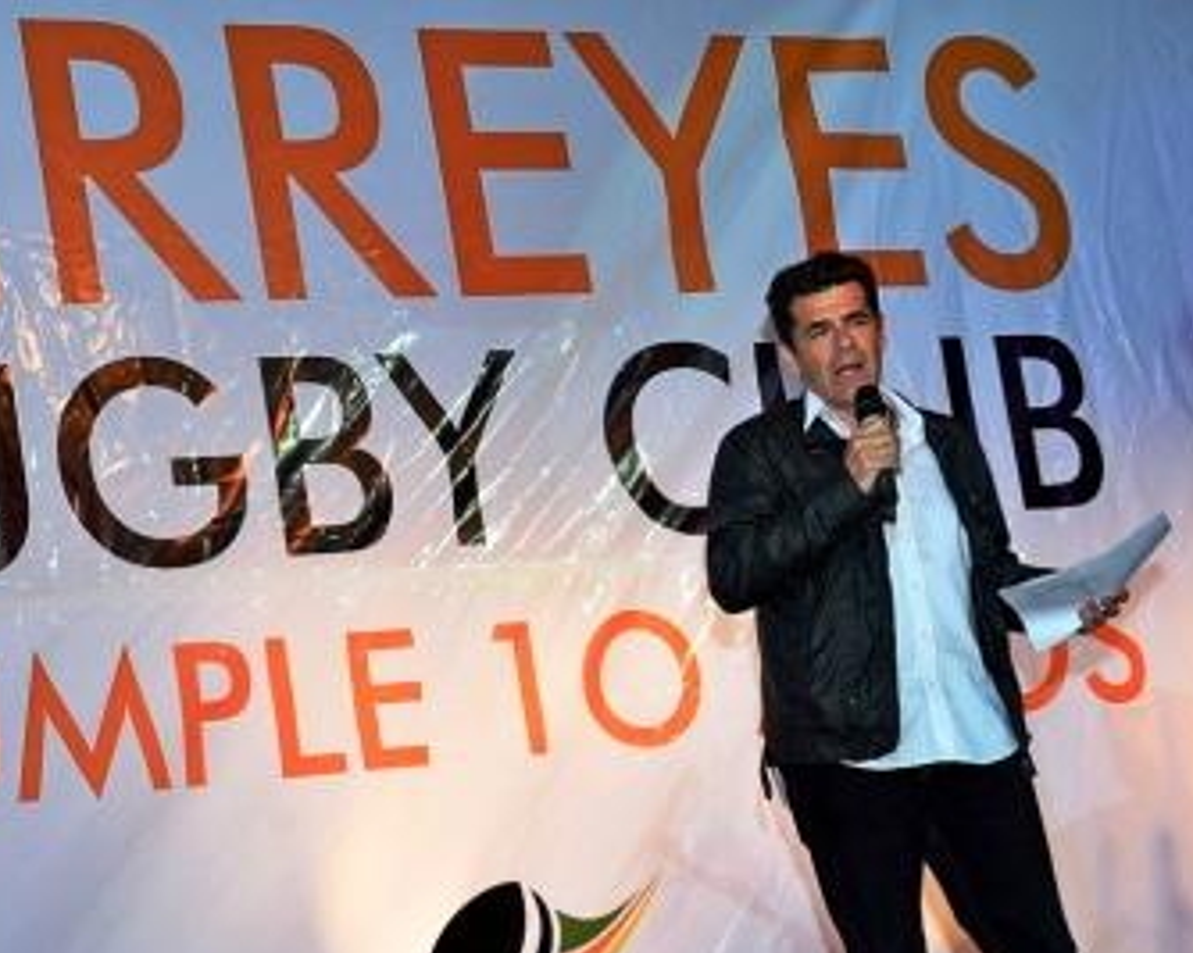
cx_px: 411
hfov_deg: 20.3
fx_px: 3318
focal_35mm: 94
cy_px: 523
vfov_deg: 16.4
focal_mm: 50
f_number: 7.1
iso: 800
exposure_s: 1/160
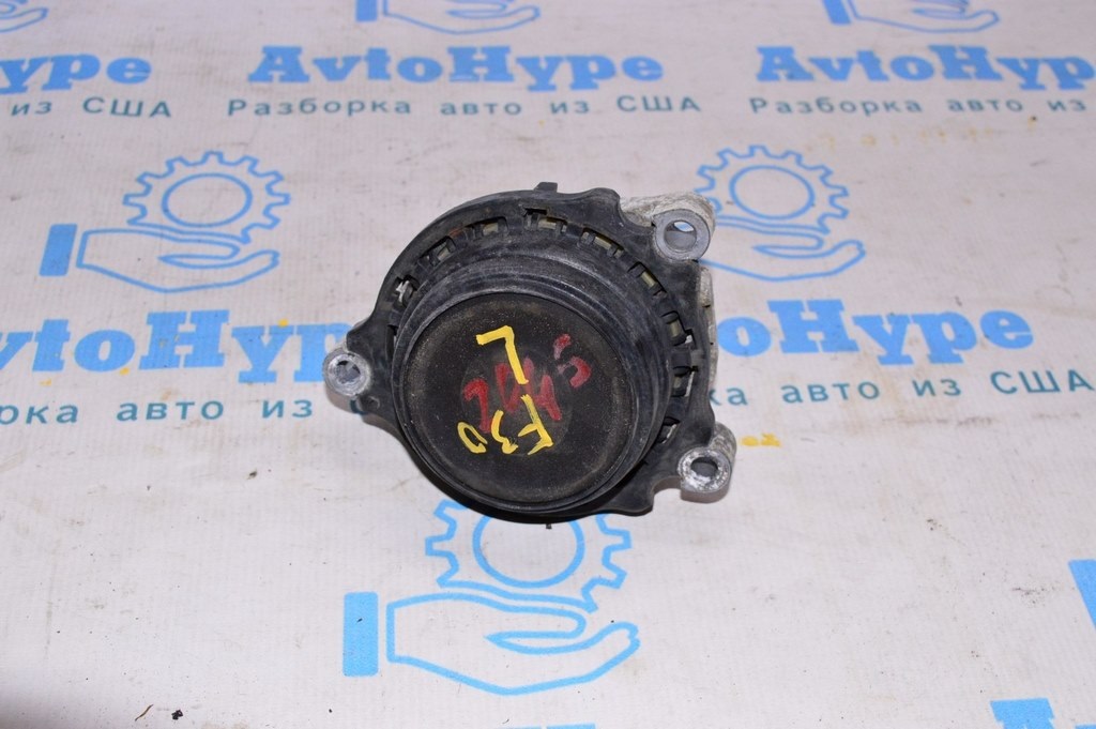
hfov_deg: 42.4
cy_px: 364
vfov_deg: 28.9
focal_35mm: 46
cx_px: 548
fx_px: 1414
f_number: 8
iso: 1600
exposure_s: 1/200
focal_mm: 31
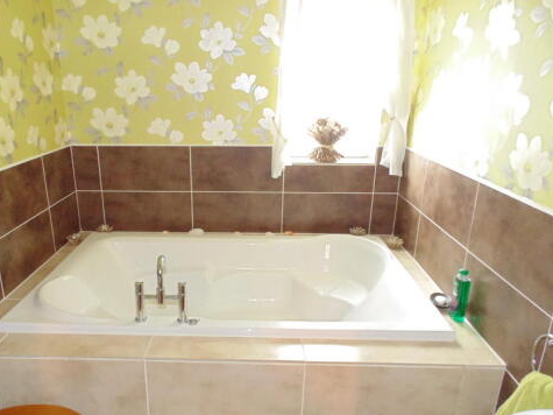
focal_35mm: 27
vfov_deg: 51.1
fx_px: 431
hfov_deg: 64.9
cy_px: 245
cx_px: 232
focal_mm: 4
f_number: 3.1
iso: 400
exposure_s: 1/13
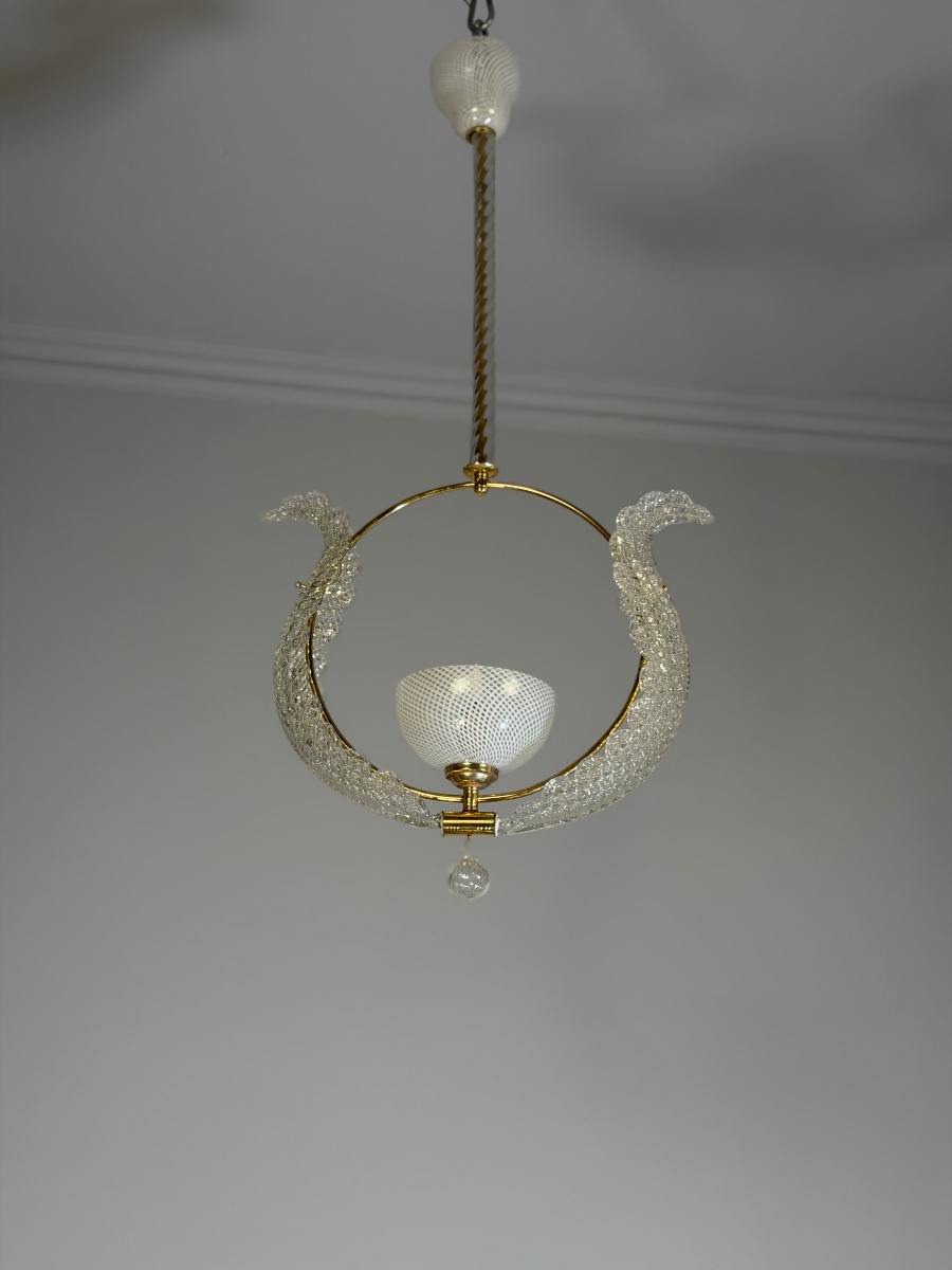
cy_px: 635
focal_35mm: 48
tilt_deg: +25.9
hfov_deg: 30.3
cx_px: 476
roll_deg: +0.5
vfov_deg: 39.7
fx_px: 1760
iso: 64
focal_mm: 6.76
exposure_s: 1/50
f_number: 1.78
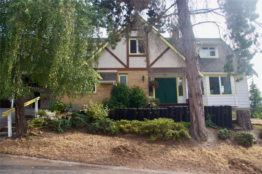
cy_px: 87
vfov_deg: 47.8
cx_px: 131
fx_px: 196
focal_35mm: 27
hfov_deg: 67.5
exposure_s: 1/180
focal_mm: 18
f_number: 9
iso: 400
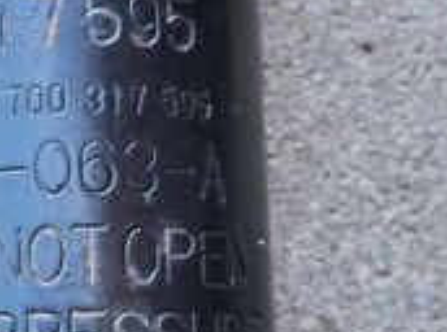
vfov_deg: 15.1
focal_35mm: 97
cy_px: 222
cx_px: 60
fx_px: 1249
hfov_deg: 20.0
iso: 32
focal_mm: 3.98
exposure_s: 1/40
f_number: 1.8
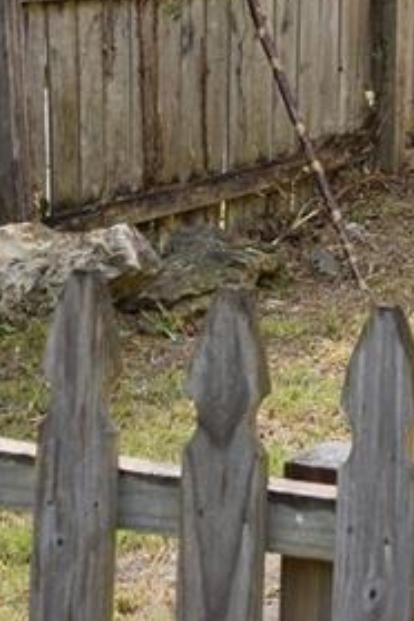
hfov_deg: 9.2
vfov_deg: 13.2
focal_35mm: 142
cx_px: 776
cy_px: -443
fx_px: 2449
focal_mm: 22
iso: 200
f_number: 8
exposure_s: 1/250
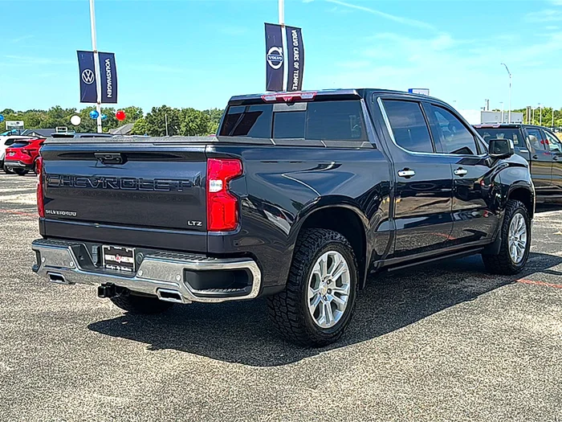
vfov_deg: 37.7
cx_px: 281
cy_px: 211
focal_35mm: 38
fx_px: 617
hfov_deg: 49.0
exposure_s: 1/2747
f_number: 1.78
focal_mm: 6.86
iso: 80
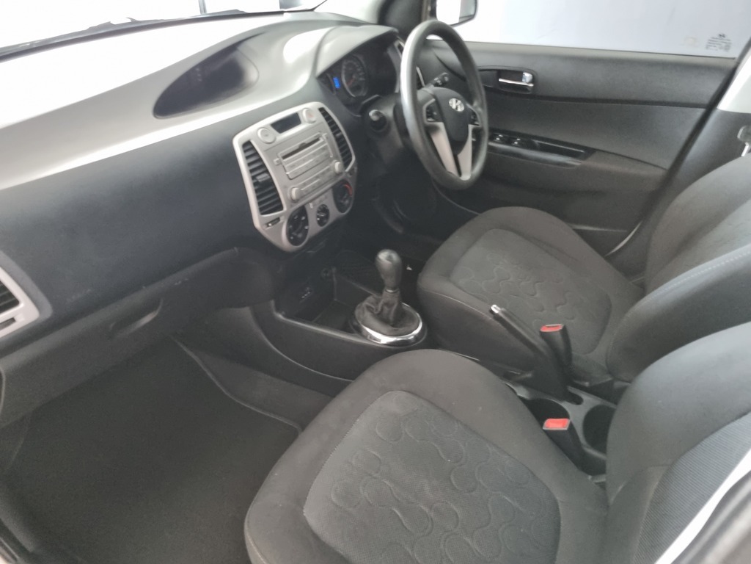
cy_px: 282
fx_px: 564
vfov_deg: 53.1
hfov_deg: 67.3
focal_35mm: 26
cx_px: 376
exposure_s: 1/50
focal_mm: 5.4
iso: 640
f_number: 1.8
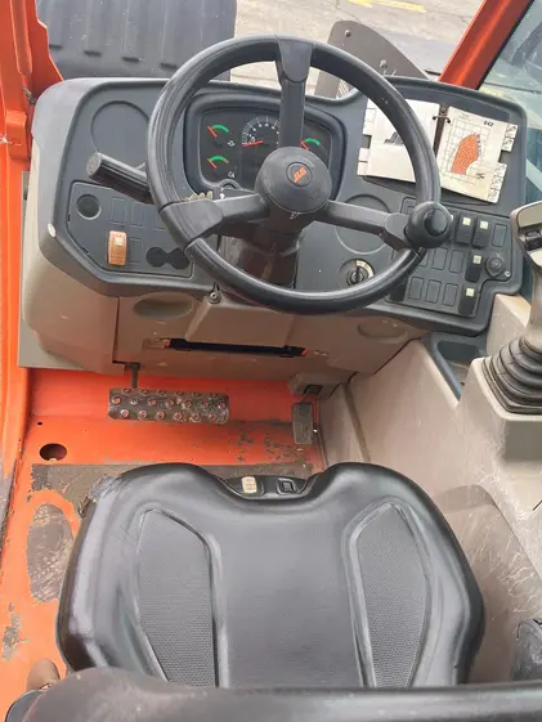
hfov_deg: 41.4
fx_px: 710
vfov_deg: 53.9
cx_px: 345
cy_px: 374
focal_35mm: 34
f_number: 1.6
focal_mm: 5.1
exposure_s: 1/339
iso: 50
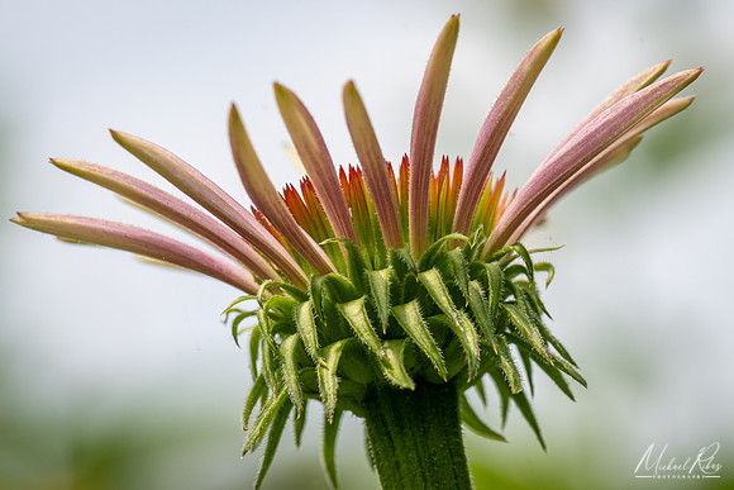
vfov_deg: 8.5
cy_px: 251
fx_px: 3294
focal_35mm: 162
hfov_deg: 12.7
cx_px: 376
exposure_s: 1/250
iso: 200
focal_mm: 105
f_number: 11
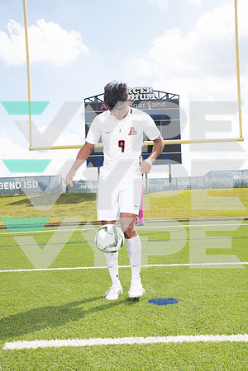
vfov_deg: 48.5
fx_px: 413
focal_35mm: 40
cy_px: 186
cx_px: 124
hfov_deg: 33.4
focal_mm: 40
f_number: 7.1
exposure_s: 1/320
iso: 125
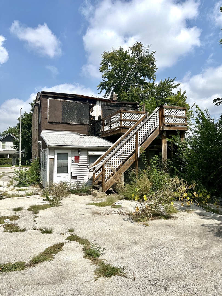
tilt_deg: +3.1
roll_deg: +0.0
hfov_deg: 56.8
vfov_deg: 71.6
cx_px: 111
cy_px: 148
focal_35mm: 24
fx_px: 205
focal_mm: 6.86
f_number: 1.78
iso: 80
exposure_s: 1/8197
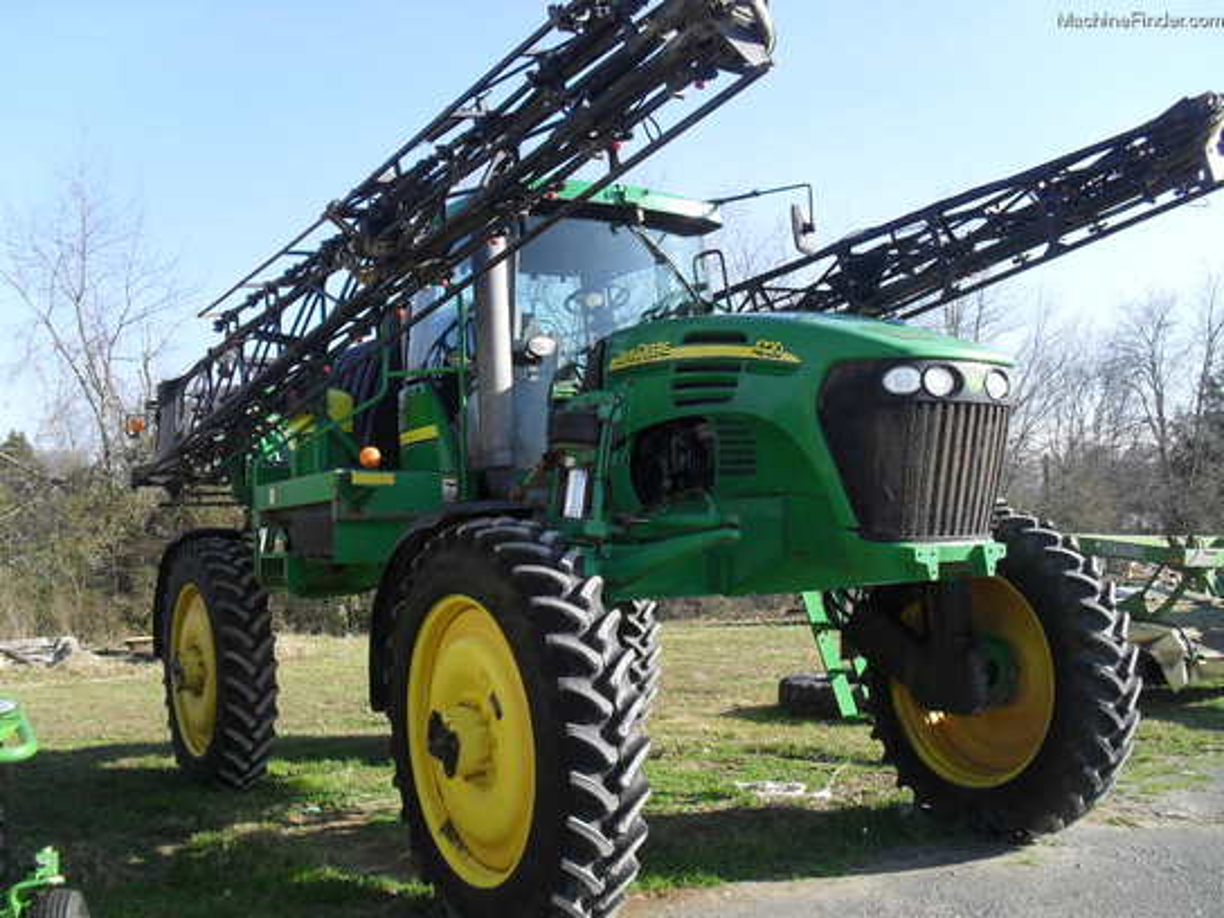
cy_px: 459
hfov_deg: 52.6
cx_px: 612
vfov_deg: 40.7
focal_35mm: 35
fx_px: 1238
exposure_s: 1/500
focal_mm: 6.3
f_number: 3.2
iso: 100
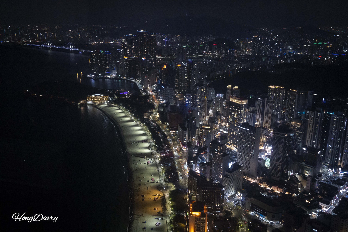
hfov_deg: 55.8
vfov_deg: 38.9
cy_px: 116
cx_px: 174
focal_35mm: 34
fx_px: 329
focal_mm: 34
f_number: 4.5
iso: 12800
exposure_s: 1/50
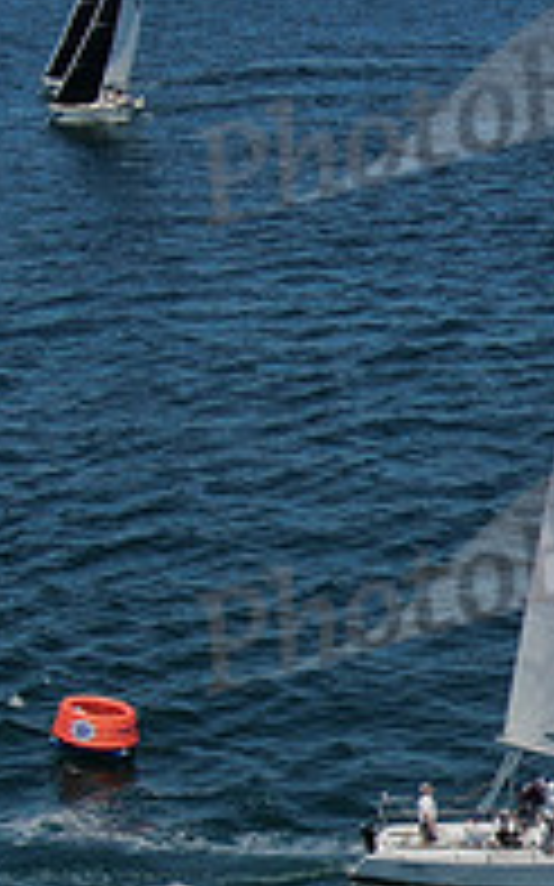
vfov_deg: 13.9
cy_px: 753
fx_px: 3626
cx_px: 1176
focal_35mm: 150
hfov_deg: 8.2
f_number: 3.8
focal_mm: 8.6
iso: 100
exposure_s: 1/1600
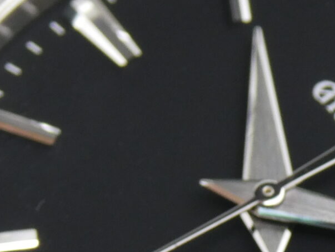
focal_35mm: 297
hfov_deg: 6.7
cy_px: 315
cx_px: 236
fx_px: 2876
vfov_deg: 5.0
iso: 200
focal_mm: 12.5
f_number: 4.5
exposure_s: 1/80
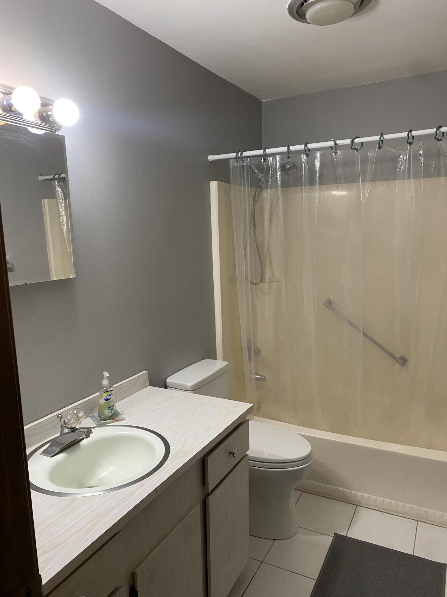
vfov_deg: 67.3
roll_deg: +0.5
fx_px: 448
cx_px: 224
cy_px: 298
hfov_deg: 53.1
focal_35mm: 26
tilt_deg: -8.8
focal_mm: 4.25
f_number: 1.8
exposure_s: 1/60
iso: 160
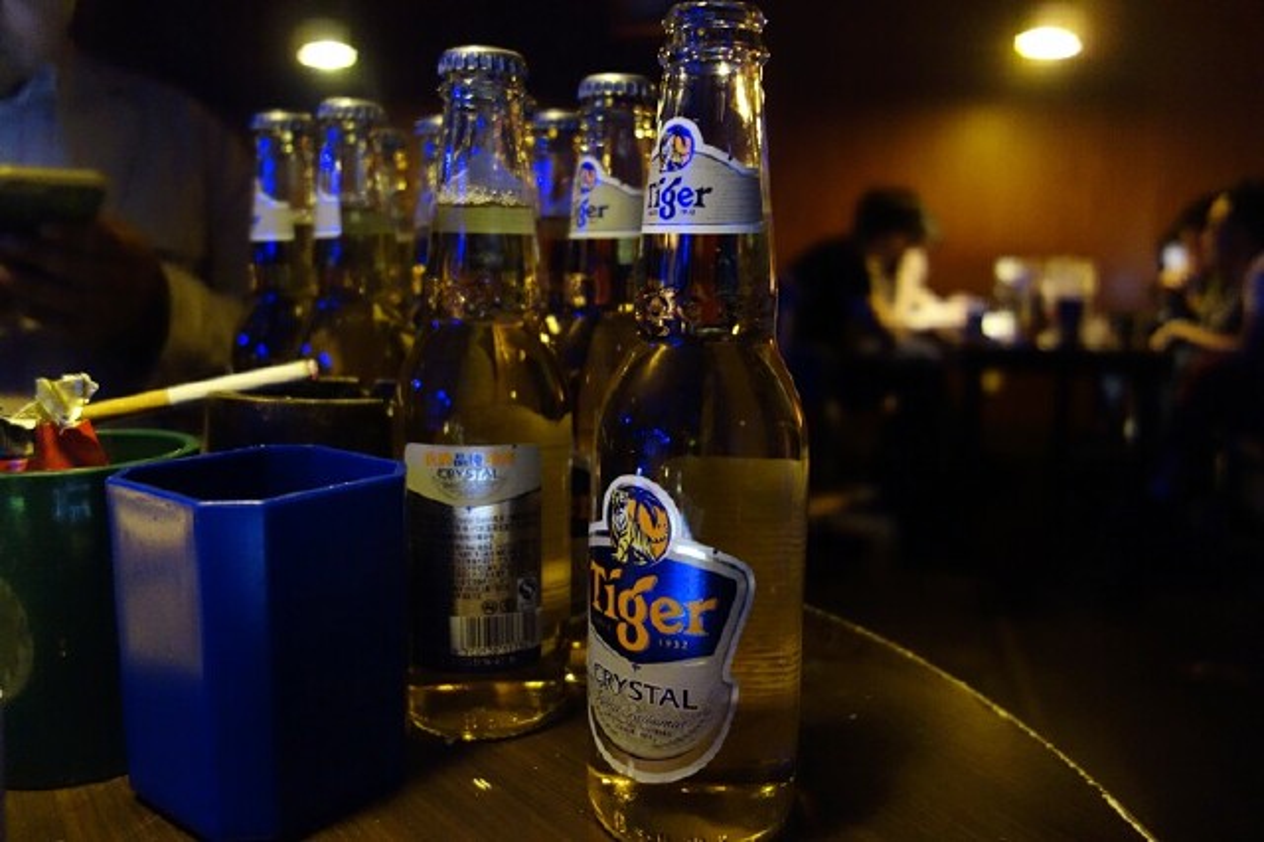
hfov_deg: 65.5
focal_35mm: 28
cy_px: 421
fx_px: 983
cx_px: 632
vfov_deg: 46.4
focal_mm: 10.4
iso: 1600
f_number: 1.8
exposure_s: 1/8
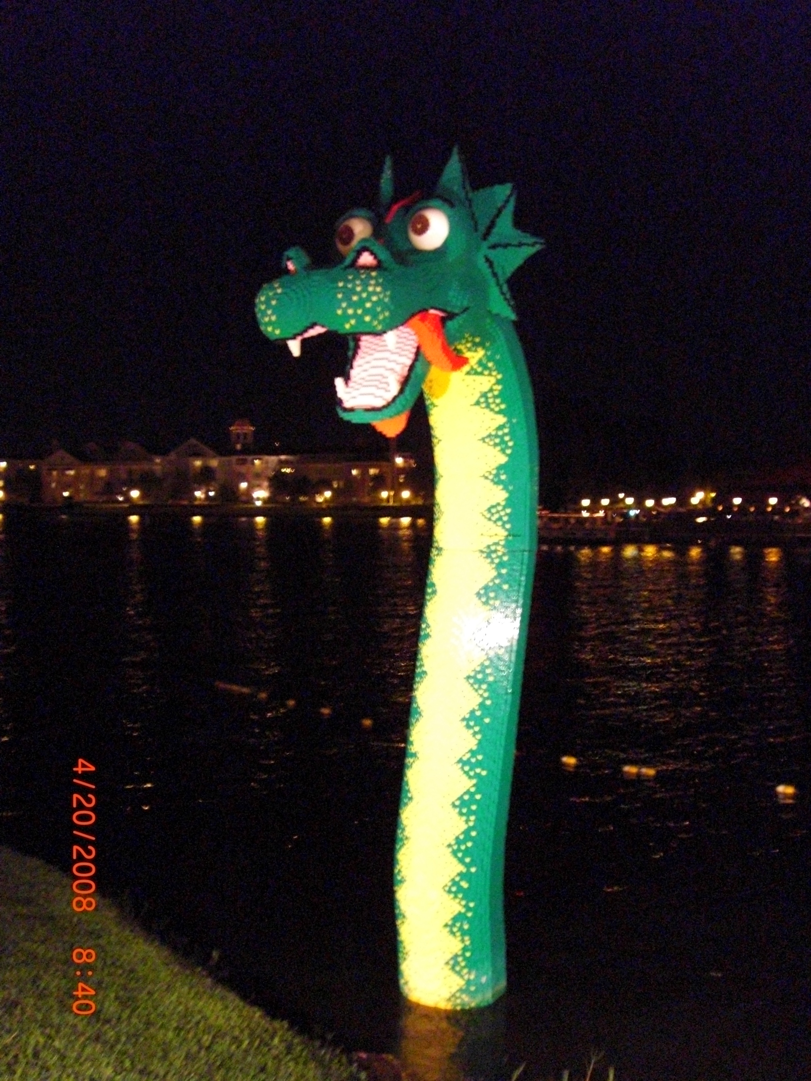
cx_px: 406
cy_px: 540
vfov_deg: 49.0
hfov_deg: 37.7
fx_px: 1187
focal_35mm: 38
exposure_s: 1/8
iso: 800
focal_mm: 6.2
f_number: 2.7
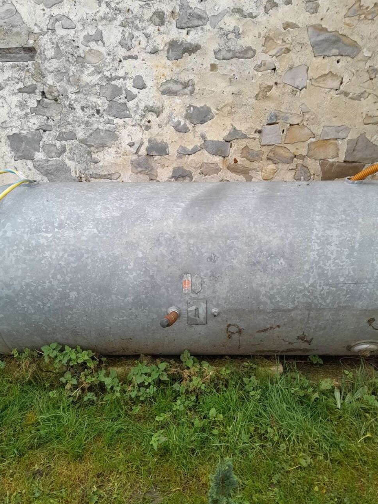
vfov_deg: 65.3
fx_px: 393
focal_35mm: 27
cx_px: 189
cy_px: 249
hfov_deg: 51.4
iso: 50
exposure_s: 1/50
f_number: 1.8
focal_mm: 3.98
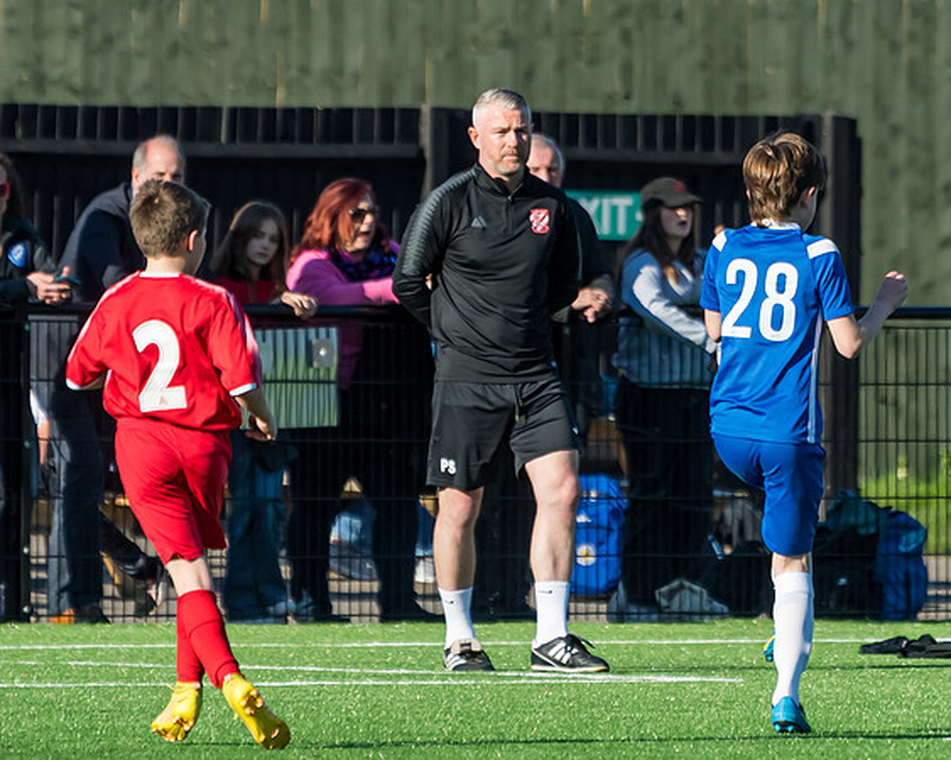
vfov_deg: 2.1
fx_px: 20718
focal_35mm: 736
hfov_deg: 2.6
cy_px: 338
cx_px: 544
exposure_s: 1/2000
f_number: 4.5
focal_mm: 280
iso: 400
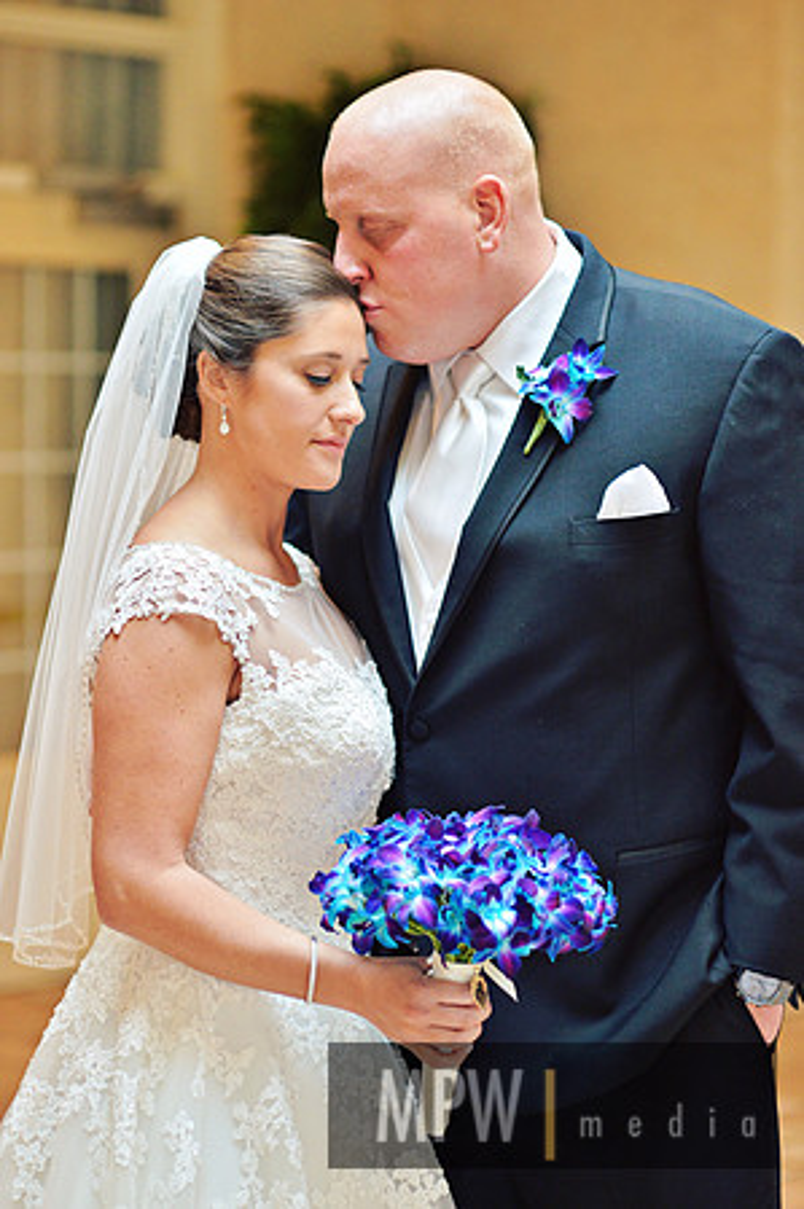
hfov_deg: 16.0
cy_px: 604
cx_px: 402
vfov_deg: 23.9
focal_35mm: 85
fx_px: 2854
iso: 2500
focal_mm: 85
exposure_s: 1/500
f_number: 2.2
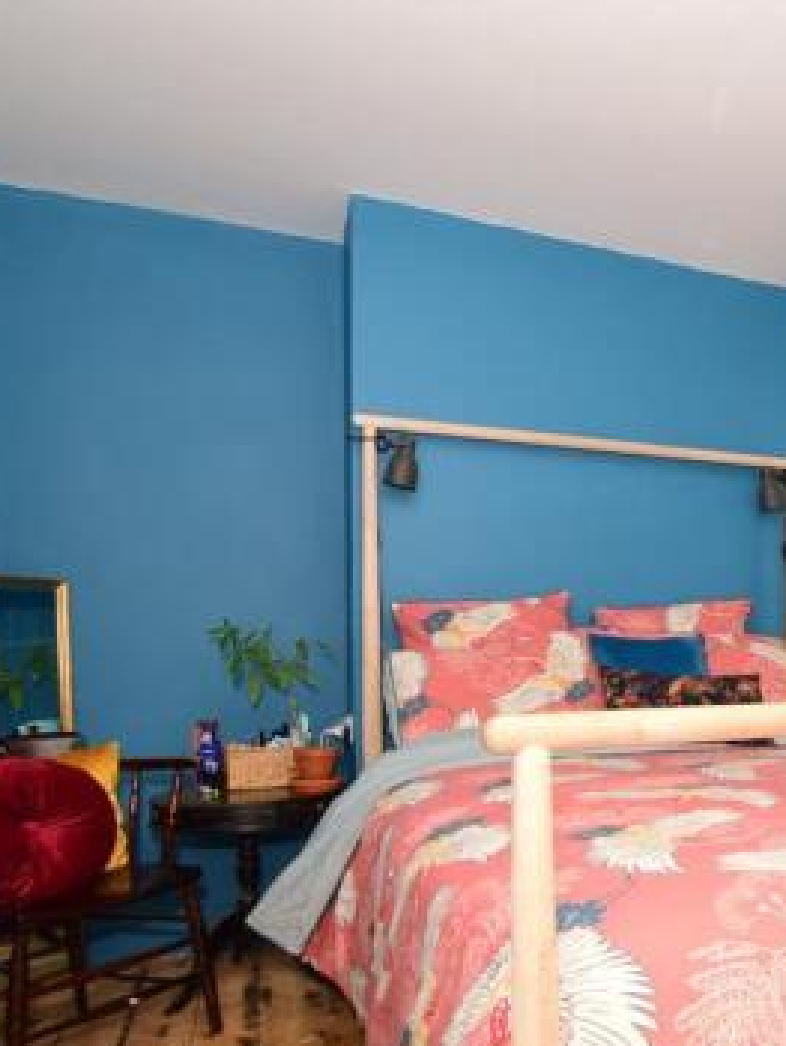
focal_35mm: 27
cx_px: 750
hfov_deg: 45.1
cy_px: 644
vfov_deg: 64.5
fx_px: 816
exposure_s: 1/60
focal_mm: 10
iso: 400
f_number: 7.1
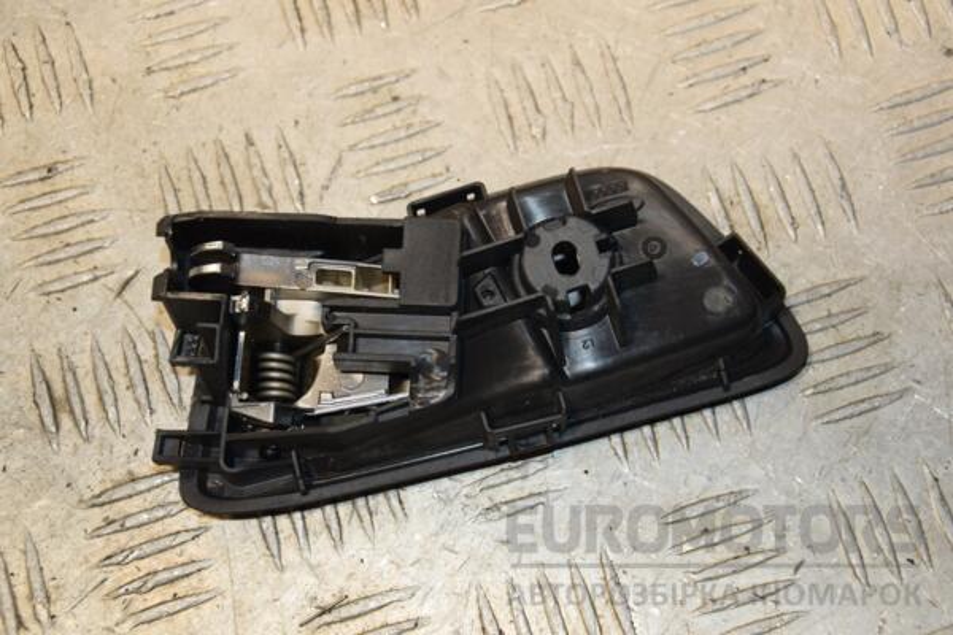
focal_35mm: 75
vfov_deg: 18.2
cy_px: 318
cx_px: 476
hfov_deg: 27.0
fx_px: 1985
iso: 800
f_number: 5.6
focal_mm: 50
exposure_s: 1/200
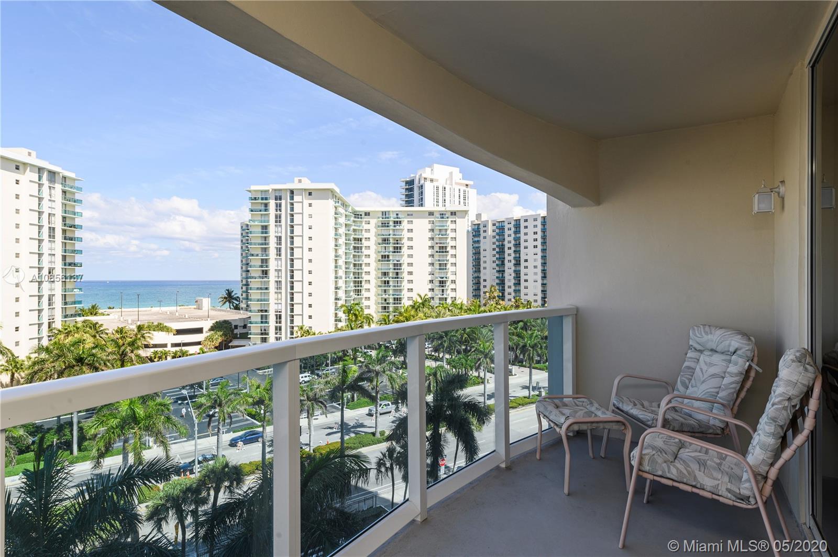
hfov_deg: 84.0
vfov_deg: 61.8
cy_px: 278
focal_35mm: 20
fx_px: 465
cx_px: 419
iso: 100
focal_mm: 20
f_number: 11
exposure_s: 1/100
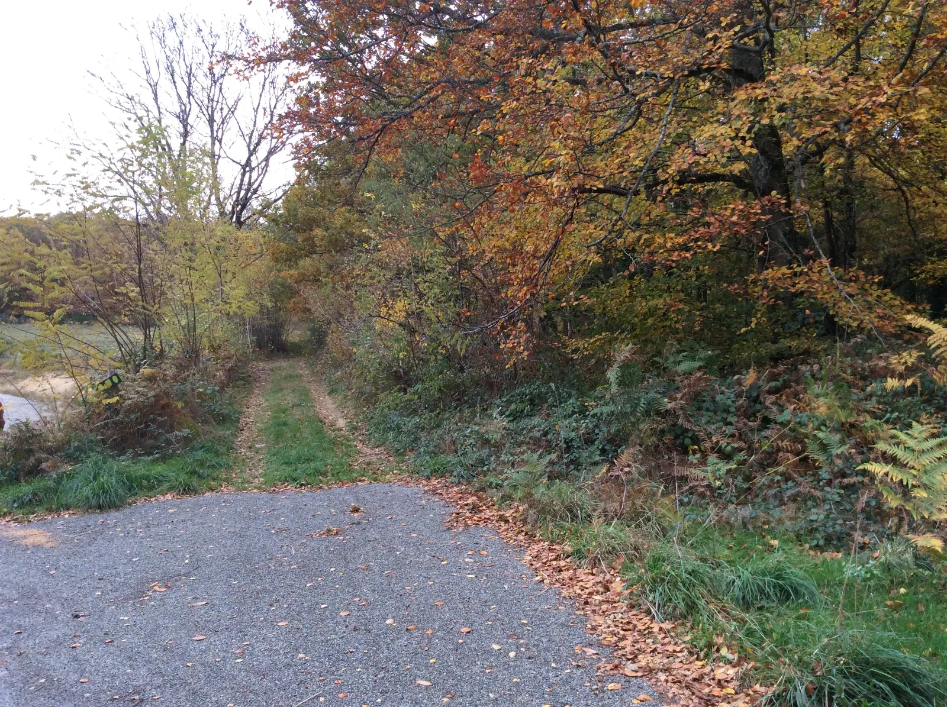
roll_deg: +2.1
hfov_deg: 56.9
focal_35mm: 32
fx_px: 874
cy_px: 354
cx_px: 474
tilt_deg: +2.0
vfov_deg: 44.1
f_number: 2.4
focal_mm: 3.3
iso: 50
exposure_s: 1/100
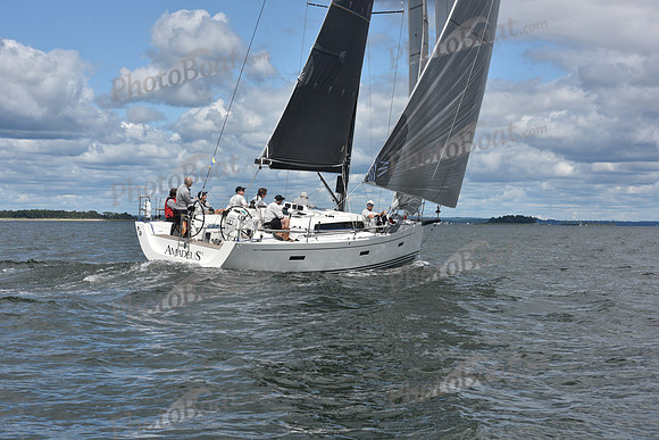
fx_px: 1282
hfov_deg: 28.8
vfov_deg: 19.5
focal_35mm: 70
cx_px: 330
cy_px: 220
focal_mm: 70
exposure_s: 1/800
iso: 250
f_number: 11
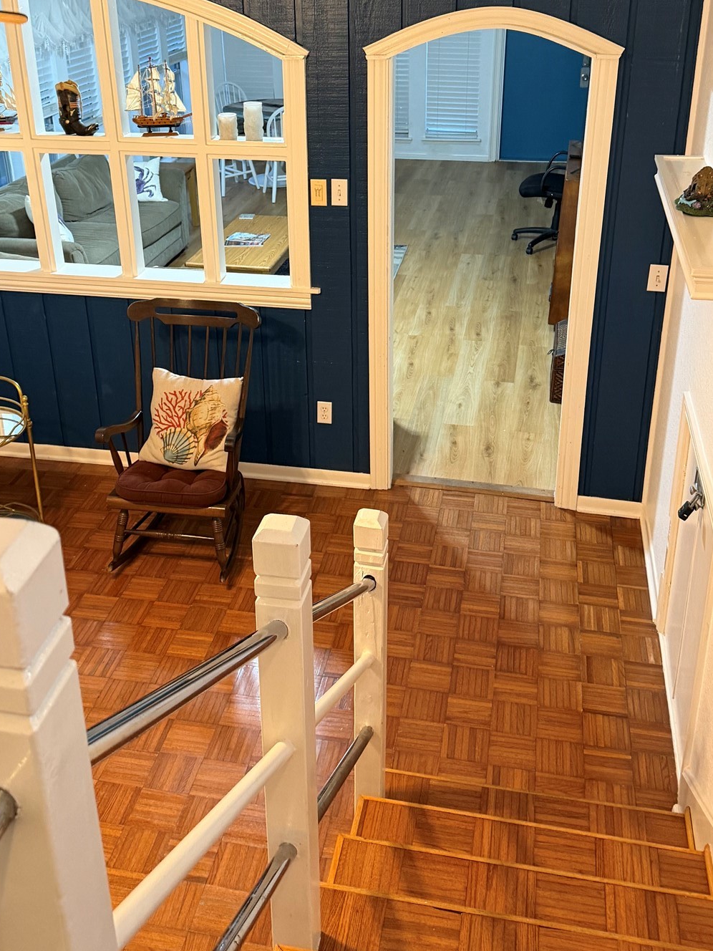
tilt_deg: -25.9
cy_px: 355
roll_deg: -0.5
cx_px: 321
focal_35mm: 37
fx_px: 1016
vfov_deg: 49.6
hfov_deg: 38.6
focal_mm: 6.76
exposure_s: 1/60
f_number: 1.78
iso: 400
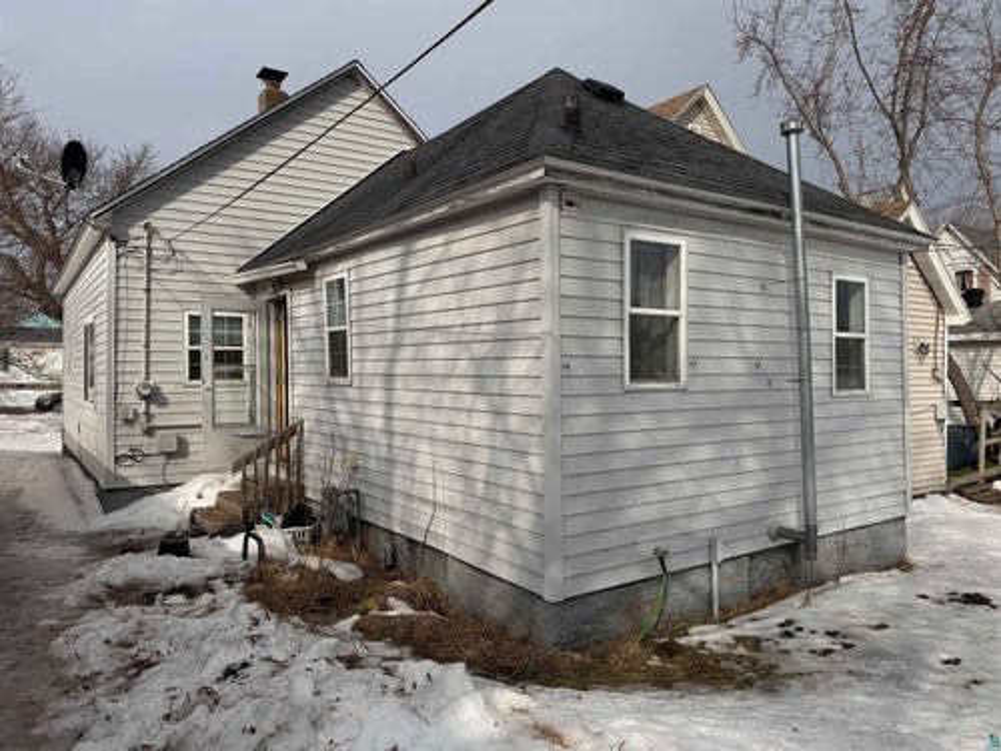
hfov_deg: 71.6
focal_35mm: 24
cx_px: 500
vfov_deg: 56.8
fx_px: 694
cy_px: 376
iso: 80
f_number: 1.78
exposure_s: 1/9091
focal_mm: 6.76
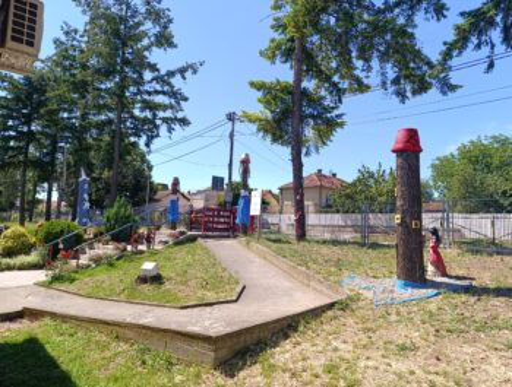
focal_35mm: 23
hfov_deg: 73.7
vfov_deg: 59.2
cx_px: 256
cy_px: 194
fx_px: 341
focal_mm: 6.14
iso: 50
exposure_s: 1/410
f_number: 1.6
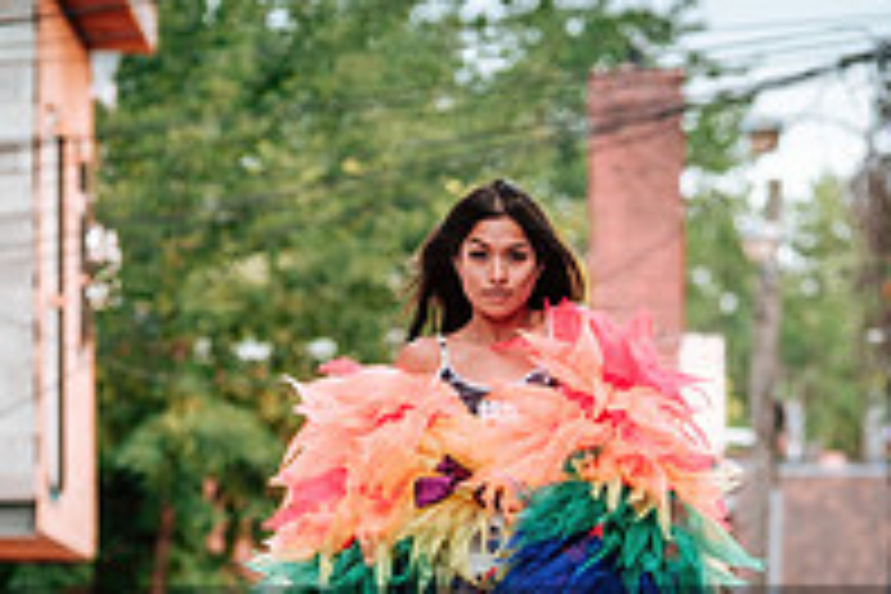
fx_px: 12399
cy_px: 758
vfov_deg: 2.7
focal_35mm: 501
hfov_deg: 4.1
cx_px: 526
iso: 500
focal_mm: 110.6
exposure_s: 1/640
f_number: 2.8
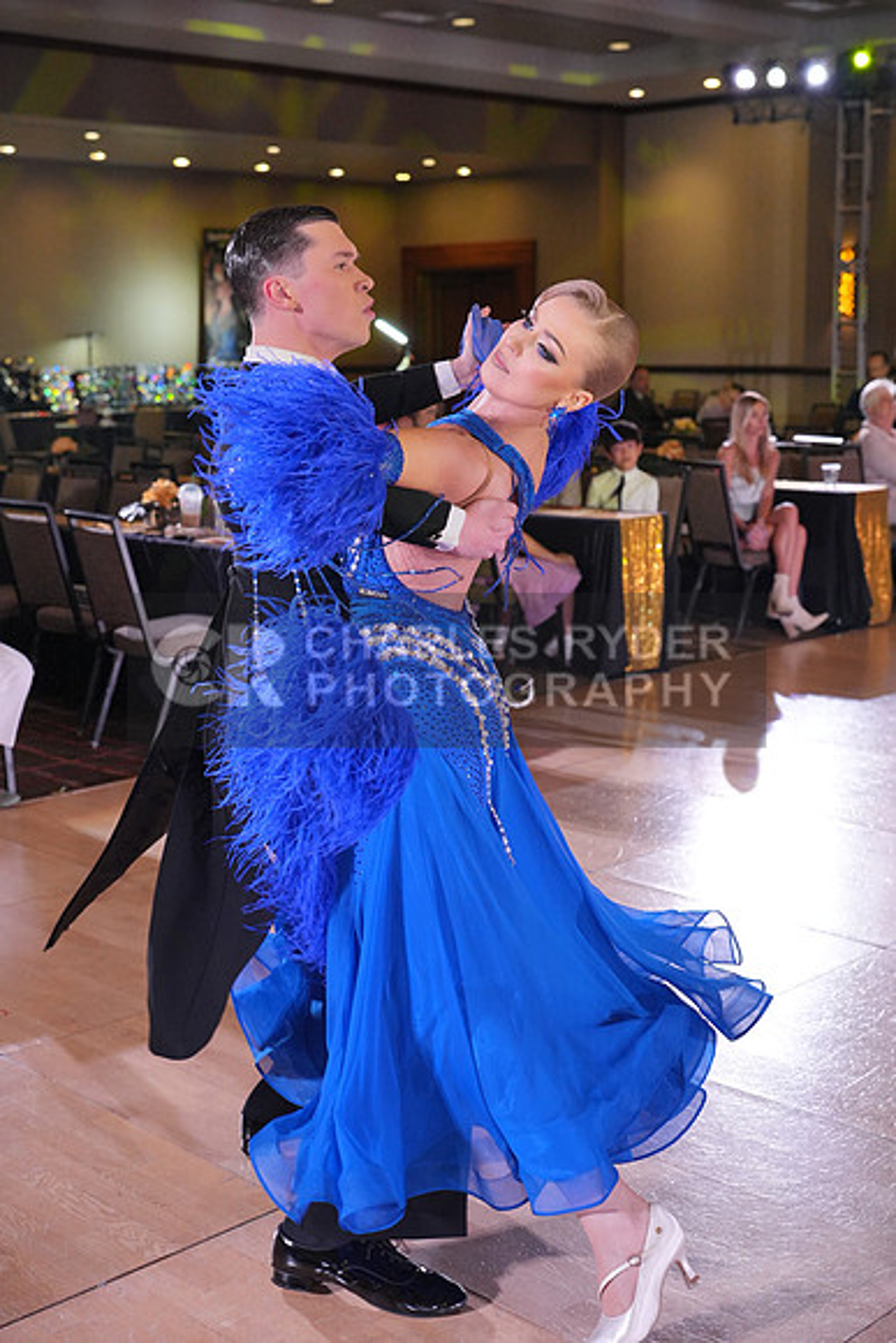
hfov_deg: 27.0
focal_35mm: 50
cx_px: 448
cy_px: 672
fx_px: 1865
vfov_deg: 39.6
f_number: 4
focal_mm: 50
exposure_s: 1/500
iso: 3200
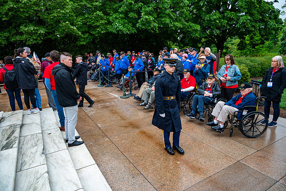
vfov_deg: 53.1
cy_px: 96
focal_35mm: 24
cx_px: 143
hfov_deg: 73.8
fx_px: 191
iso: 140
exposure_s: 1/100
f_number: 6.3
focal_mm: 24
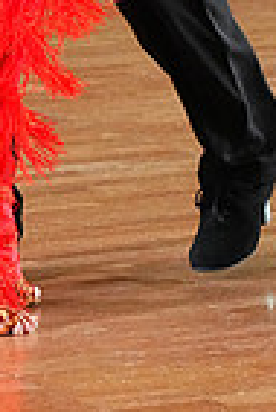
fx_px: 5586
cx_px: -22
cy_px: -261
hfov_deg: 2.8
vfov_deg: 4.2
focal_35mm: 487
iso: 8000
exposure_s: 1/400
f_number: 5.6
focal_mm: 119
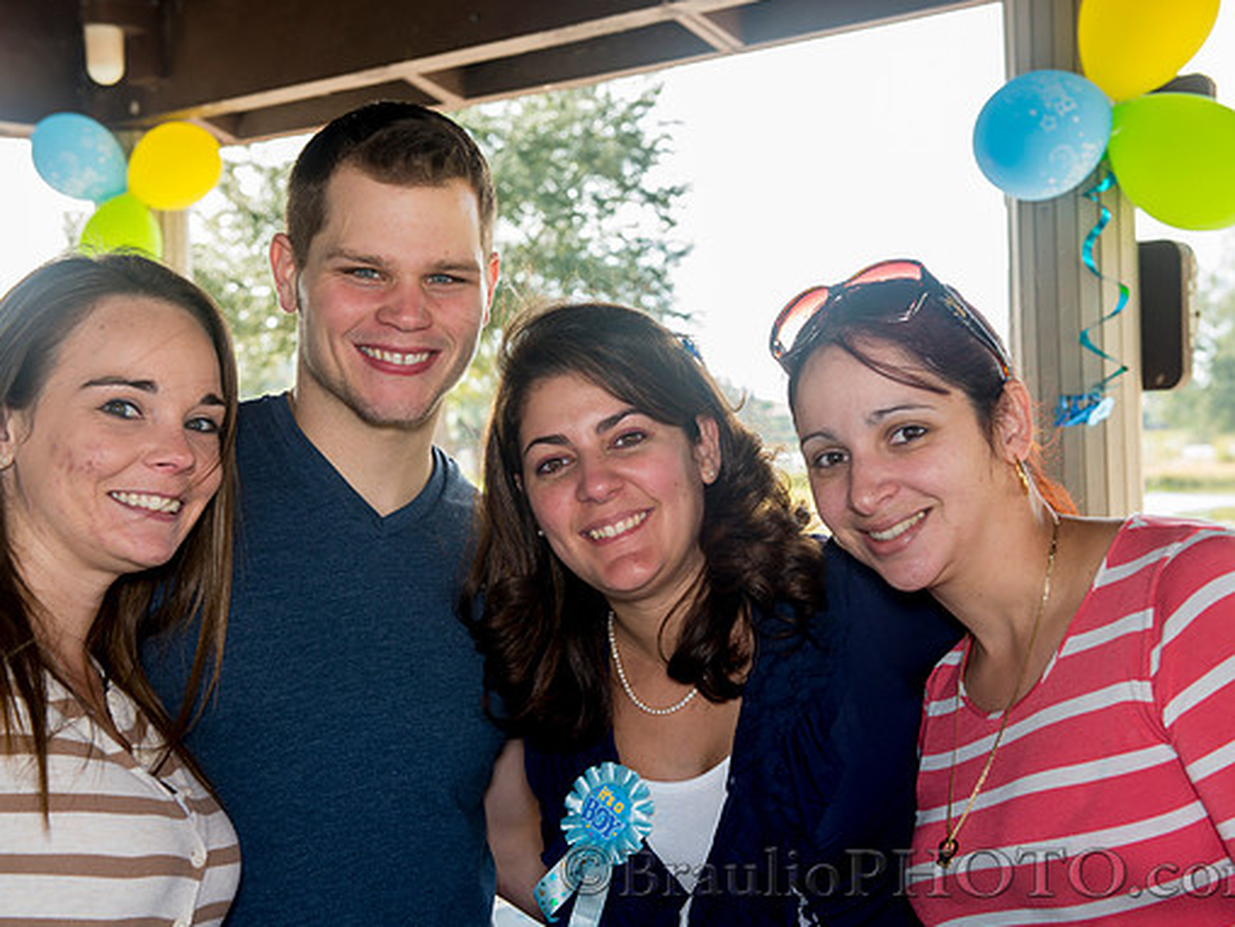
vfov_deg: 25.7
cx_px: 621
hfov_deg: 33.8
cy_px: 467
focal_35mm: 57
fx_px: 2034
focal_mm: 52
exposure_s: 1/60
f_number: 6.3
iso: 250
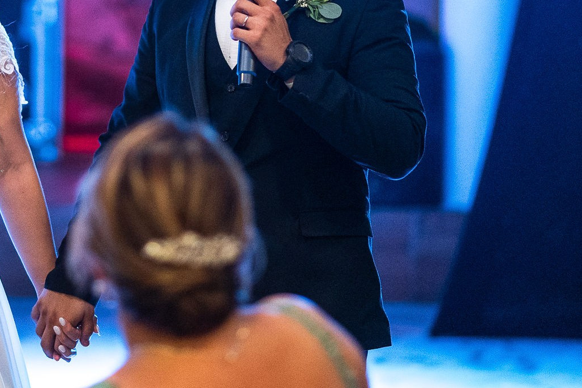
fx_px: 2909
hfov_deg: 11.4
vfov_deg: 7.6
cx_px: 108
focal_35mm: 180
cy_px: -5
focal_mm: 85
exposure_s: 1/400
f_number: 1.8
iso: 3200
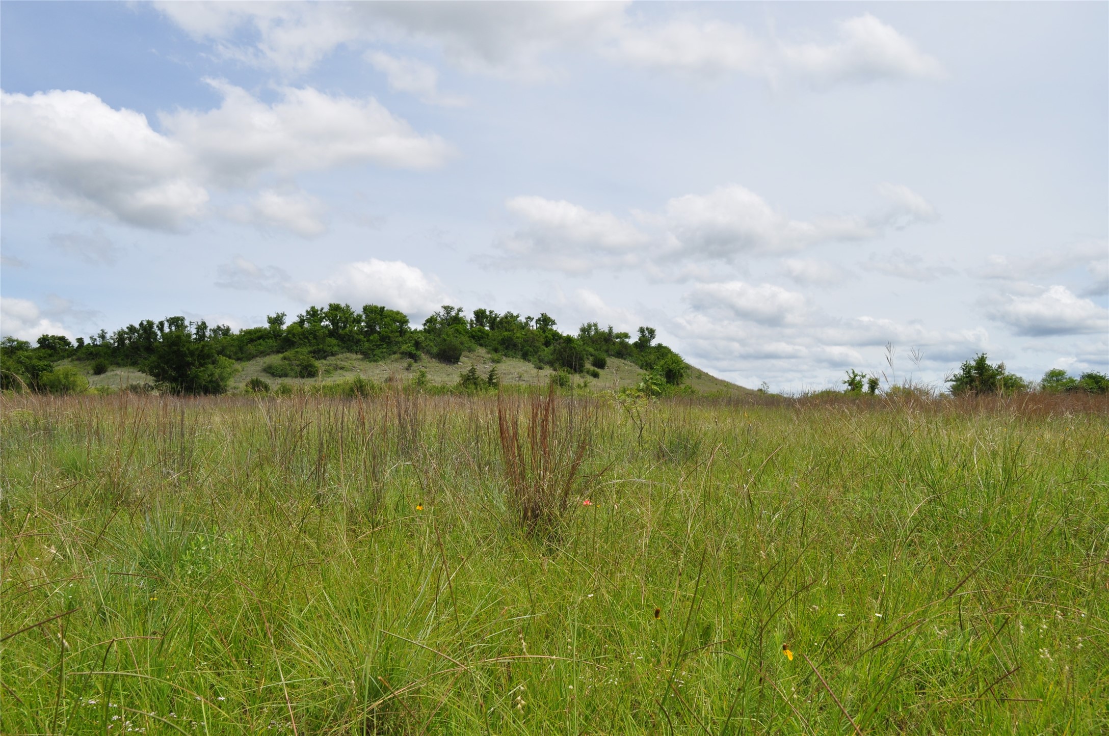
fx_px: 1108
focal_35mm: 36
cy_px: 368
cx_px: 554
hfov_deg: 53.2
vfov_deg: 36.8
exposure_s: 1/400
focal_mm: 24
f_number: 11
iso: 200
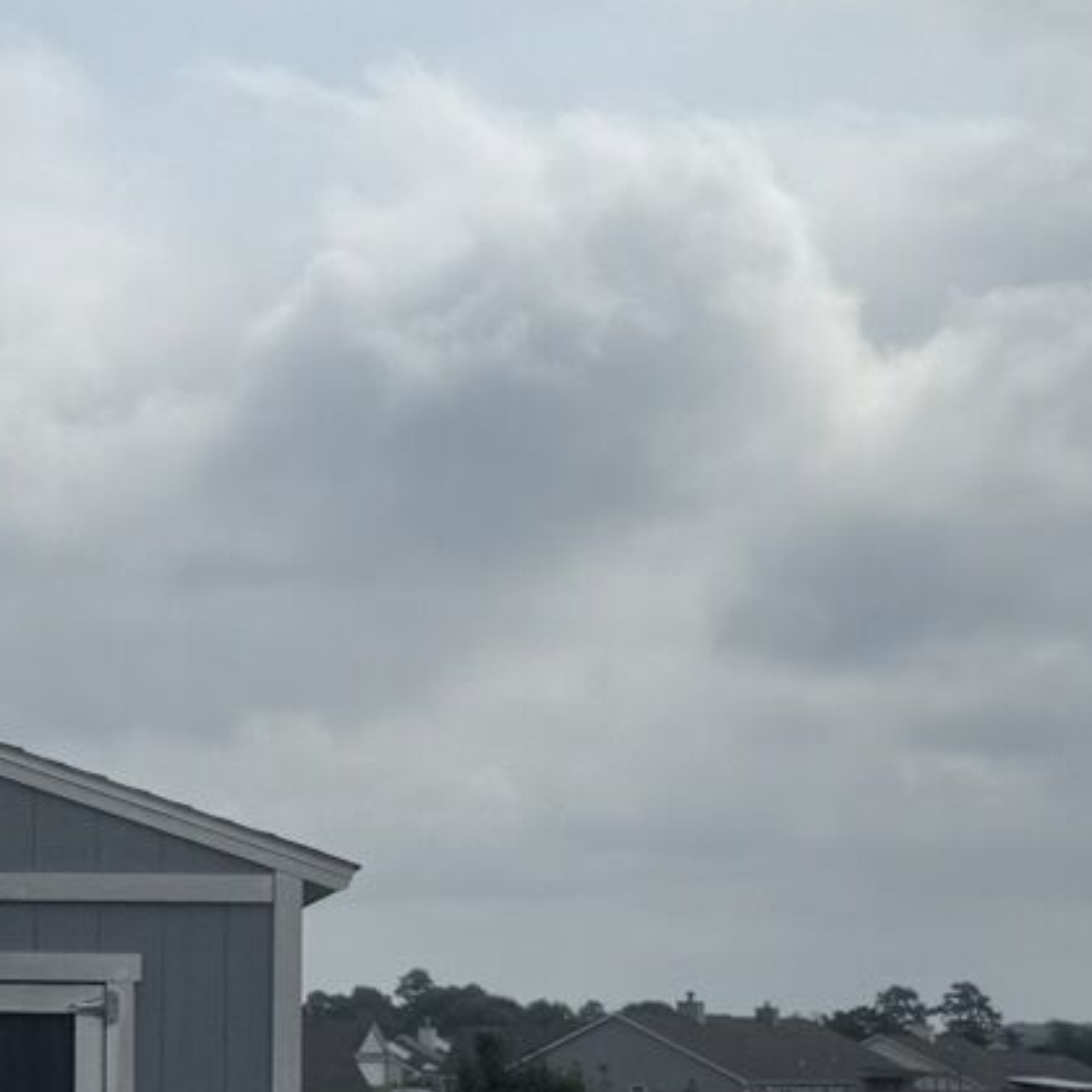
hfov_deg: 16.0
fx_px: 3712
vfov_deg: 16.7
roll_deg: +0.0
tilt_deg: +2.4
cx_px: -272
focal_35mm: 104
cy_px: 786
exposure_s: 1/11905
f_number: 1.78
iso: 80
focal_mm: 6.76
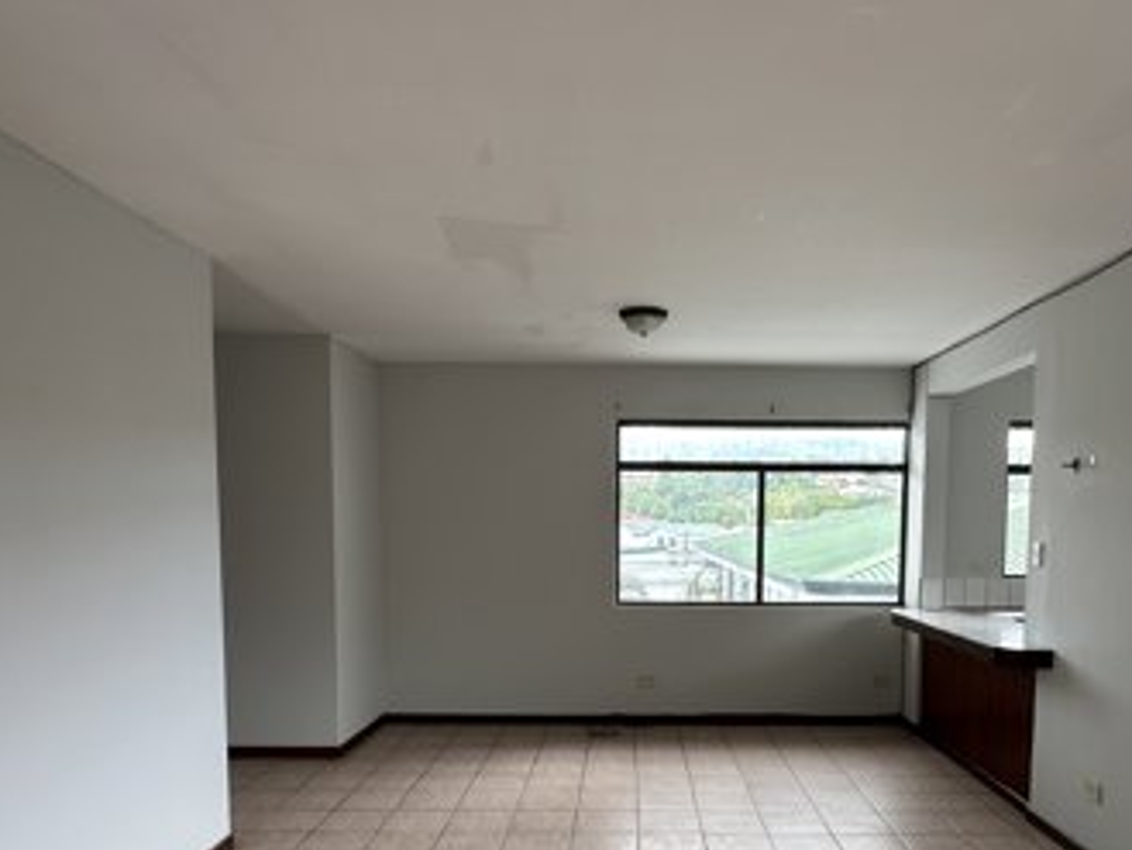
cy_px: 599
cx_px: 645
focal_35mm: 27
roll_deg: -0.4
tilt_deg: -4.1
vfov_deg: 50.0
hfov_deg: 65.0
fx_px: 883
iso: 64
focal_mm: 2.22
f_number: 2.2
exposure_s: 1/99
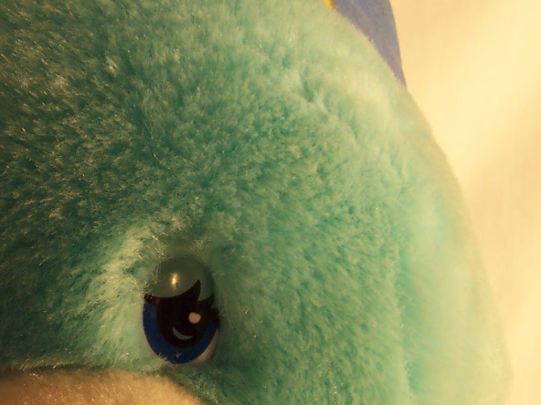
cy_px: 282
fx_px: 1172
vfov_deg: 19.6
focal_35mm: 75
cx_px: 80
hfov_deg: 25.4
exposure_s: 1/125
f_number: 2.8
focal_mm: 5.6
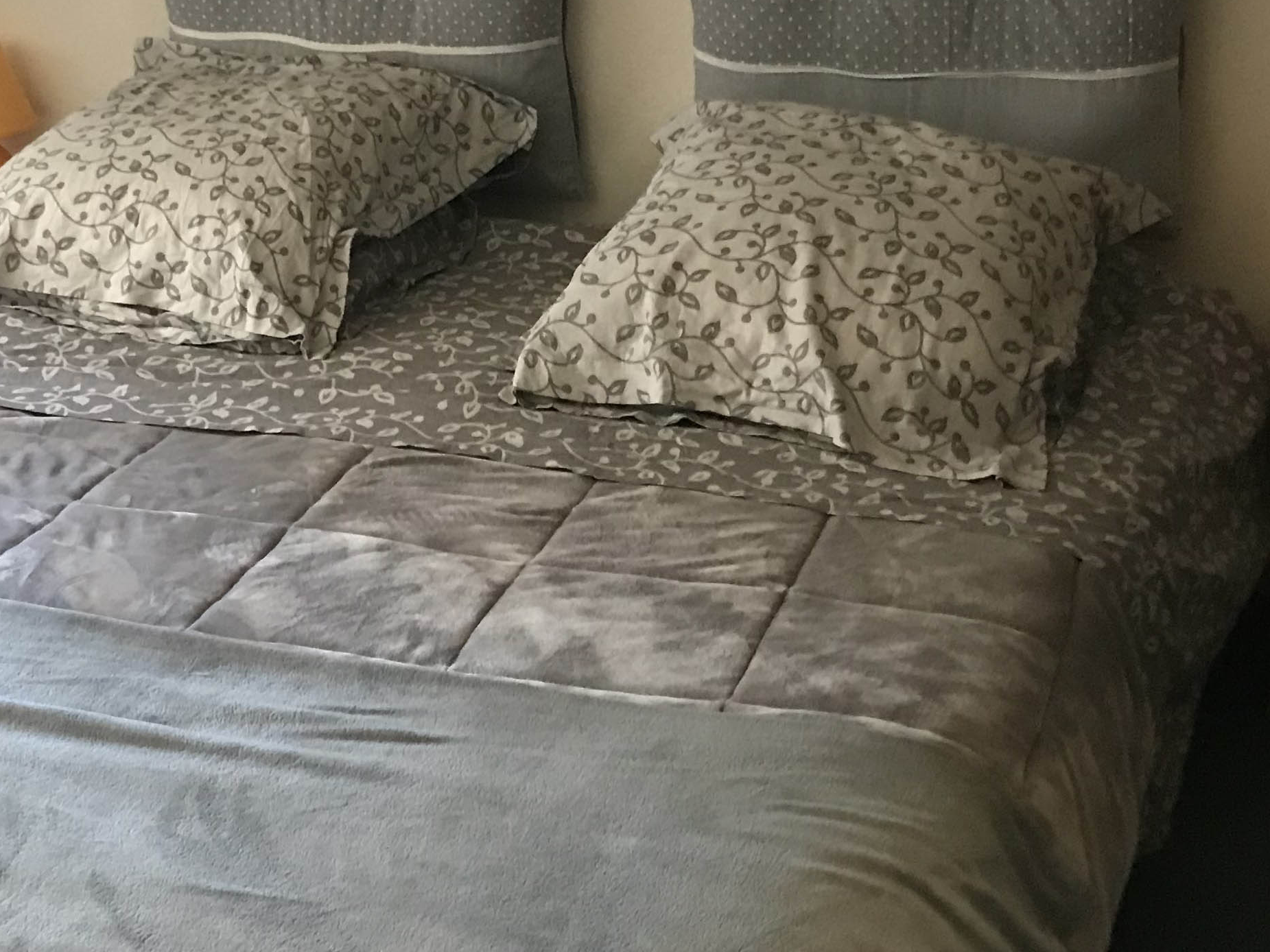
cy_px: 458
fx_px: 2238
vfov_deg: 24.0
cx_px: 414
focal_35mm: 61
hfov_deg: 31.4
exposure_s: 1/13
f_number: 1.8
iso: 100
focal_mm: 3.99
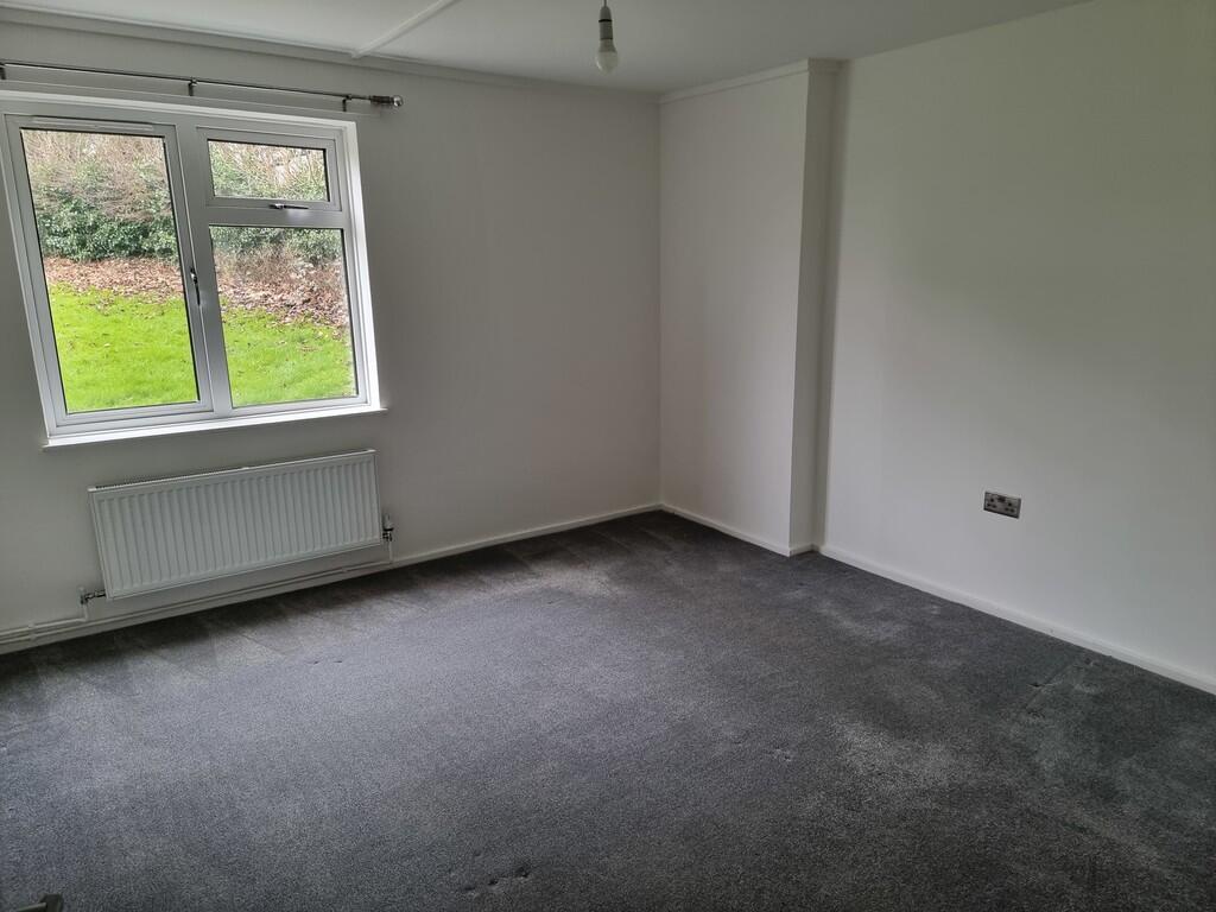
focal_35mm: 24
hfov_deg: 71.6
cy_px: 456
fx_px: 843
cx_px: 608
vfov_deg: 56.8
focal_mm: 6.7
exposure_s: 1/100
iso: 200
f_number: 1.8
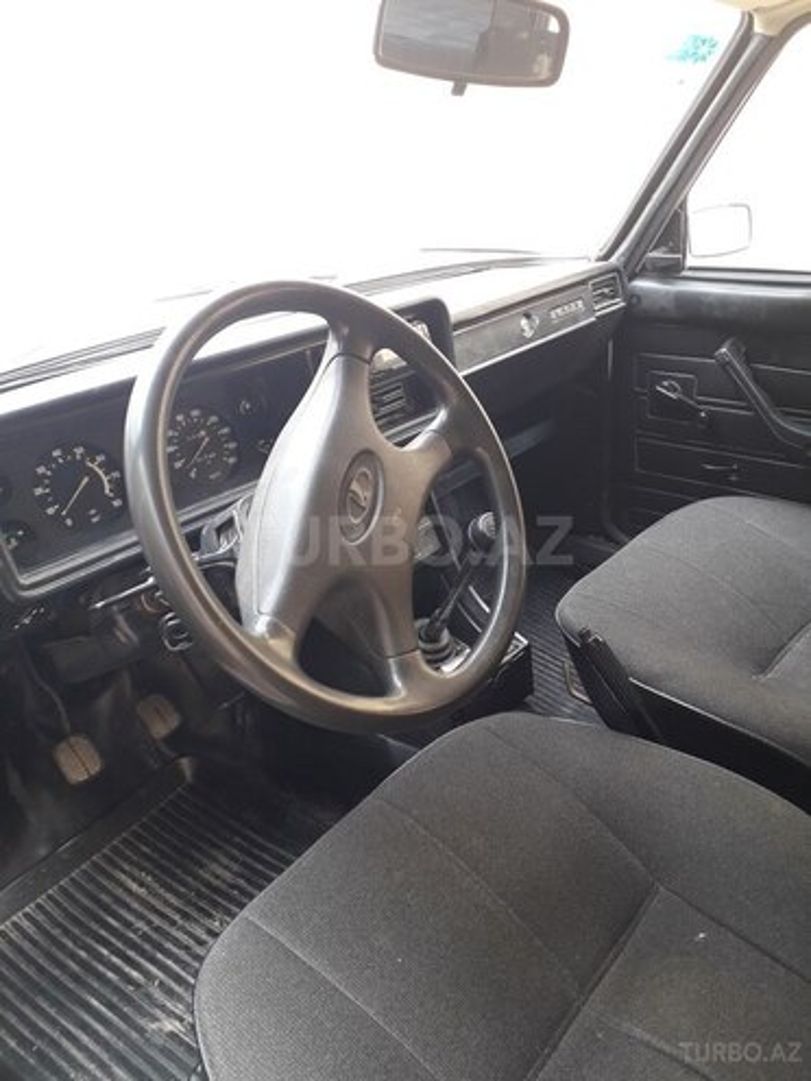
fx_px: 843
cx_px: 406
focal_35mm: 27
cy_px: 540
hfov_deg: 51.4
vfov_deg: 65.3
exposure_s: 1/50
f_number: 1.9
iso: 64
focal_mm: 3.6
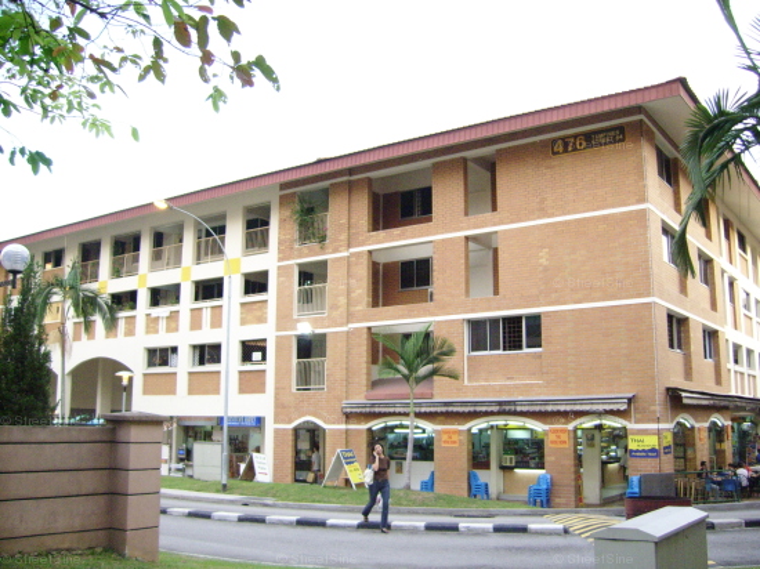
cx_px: 380
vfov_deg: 40.7
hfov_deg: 52.6
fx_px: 768
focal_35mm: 35
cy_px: 284
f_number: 2.8
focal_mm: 5.95
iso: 400
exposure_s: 1/192
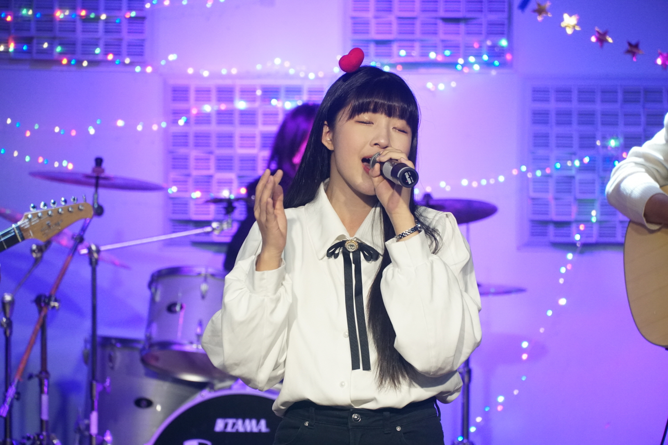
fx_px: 3757
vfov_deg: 6.8
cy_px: 222
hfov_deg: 10.2
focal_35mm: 202
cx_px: 334
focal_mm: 135
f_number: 5.6
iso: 2500
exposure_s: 1/200
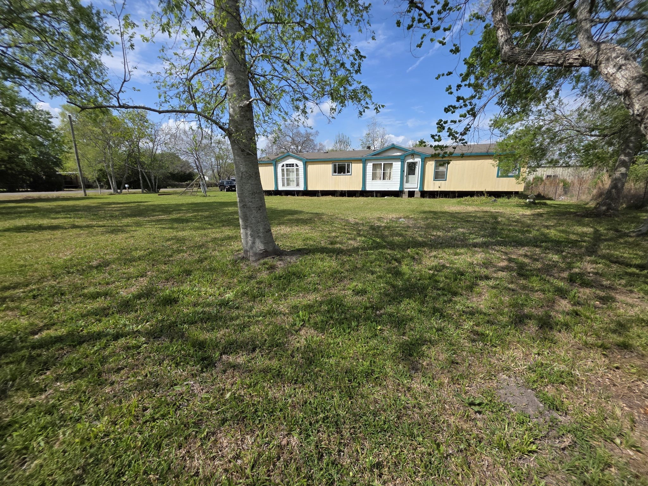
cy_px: 243
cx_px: 324
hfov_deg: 106.2
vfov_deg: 89.9
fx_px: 243
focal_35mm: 13
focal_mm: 2.2
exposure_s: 1/2572
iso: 40
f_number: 1.9
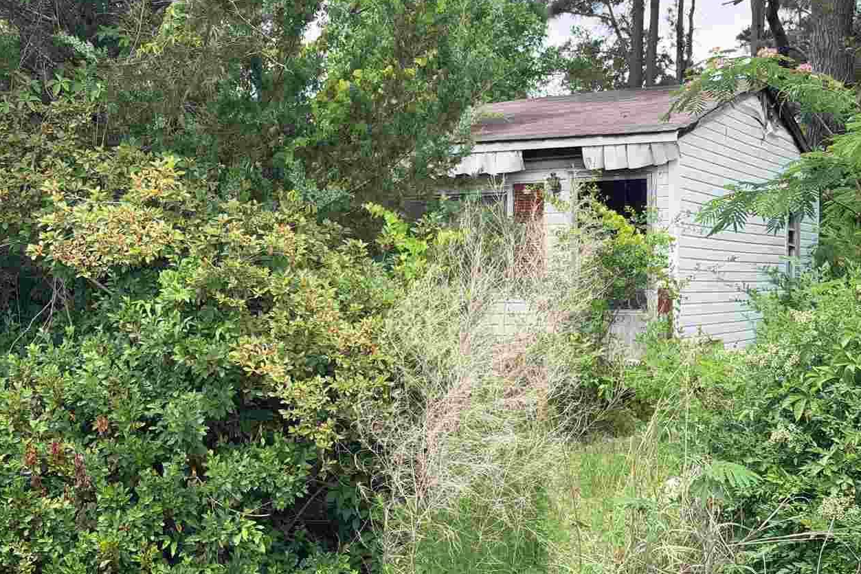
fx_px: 1220
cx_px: 427
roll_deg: +0.4
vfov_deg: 26.5
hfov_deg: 38.9
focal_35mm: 51
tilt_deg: -0.6
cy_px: 300
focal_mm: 6.76
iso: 80
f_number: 1.78
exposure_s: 1/1543
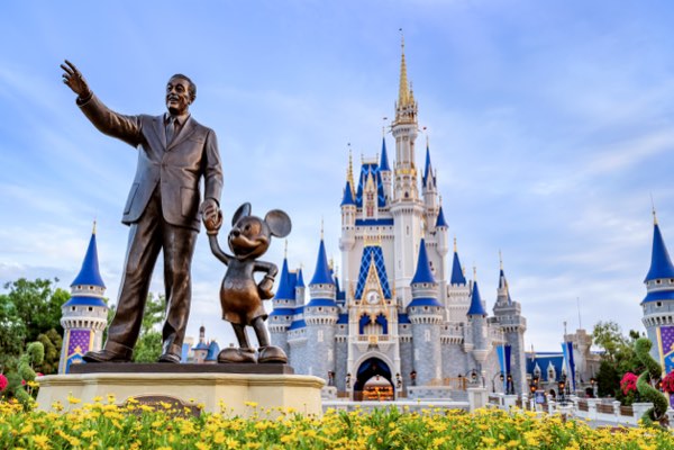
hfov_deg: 54.4
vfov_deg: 37.9
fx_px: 655
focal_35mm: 35
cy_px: 225
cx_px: 337
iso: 100
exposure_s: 1/80
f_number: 4
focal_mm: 35
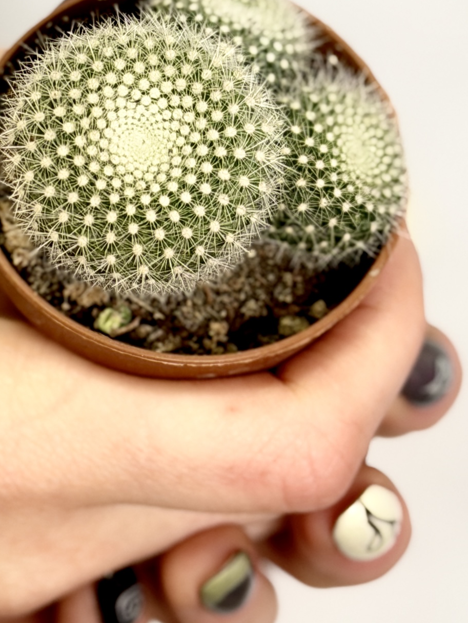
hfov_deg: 9.3
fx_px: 2866
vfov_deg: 12.4
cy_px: 124
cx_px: -20
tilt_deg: -16.8
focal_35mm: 159
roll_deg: +0.5
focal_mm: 6.76
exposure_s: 1/179
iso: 50
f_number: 1.78
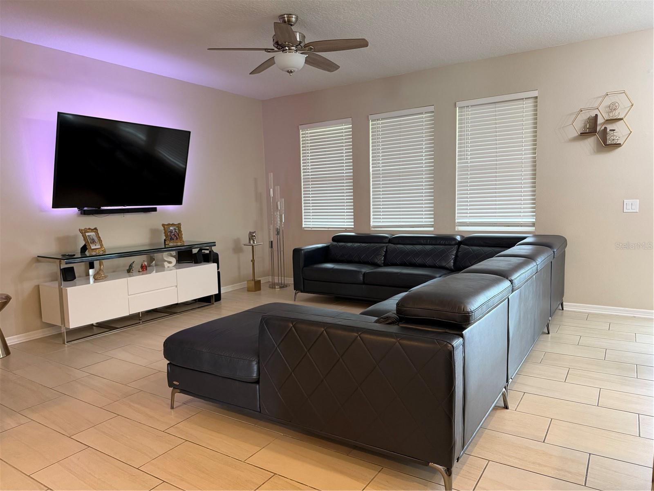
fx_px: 453
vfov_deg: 56.8
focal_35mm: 24
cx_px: 327
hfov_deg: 71.6
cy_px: 246
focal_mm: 6.76
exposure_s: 1/60
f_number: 1.78
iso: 320
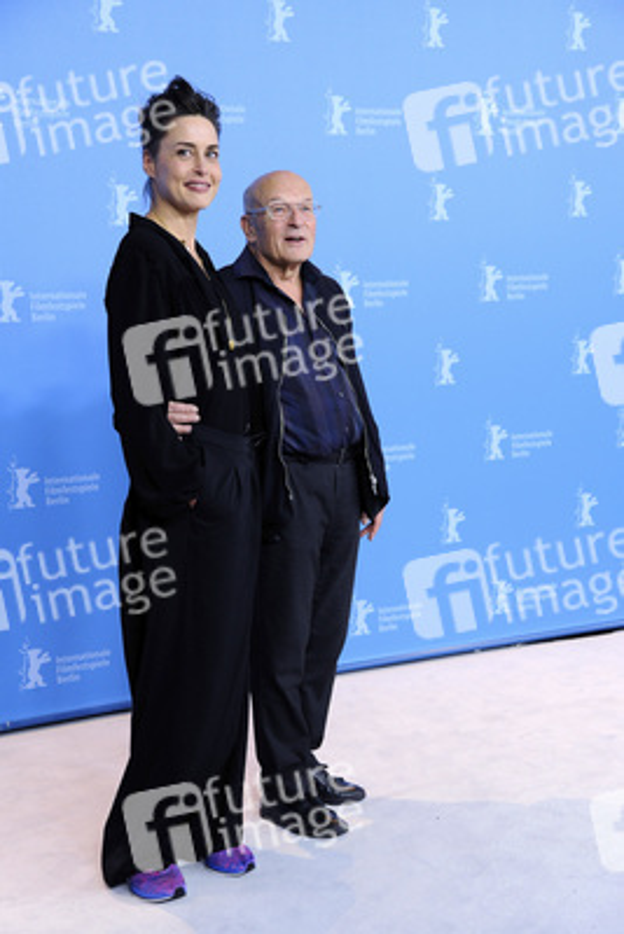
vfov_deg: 41.1
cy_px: 467
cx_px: 312
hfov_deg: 28.1
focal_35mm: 48
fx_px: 1247
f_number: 4
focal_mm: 48
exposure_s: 1/100
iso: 2000
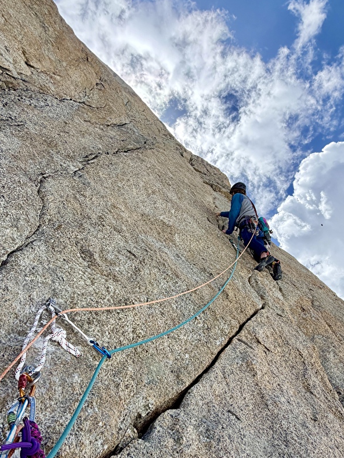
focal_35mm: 23
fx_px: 305
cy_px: 269
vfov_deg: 73.3
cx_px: 193
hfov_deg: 58.7
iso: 25
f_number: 2.2
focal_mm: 2.22
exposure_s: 1/1901
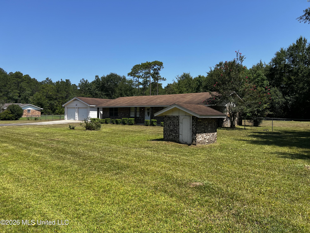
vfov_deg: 53.1
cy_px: 116
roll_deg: -2.1
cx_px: 155
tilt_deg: -2.8
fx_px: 233
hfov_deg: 67.3
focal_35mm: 26
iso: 50
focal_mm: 5.7
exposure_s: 1/3077
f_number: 1.5
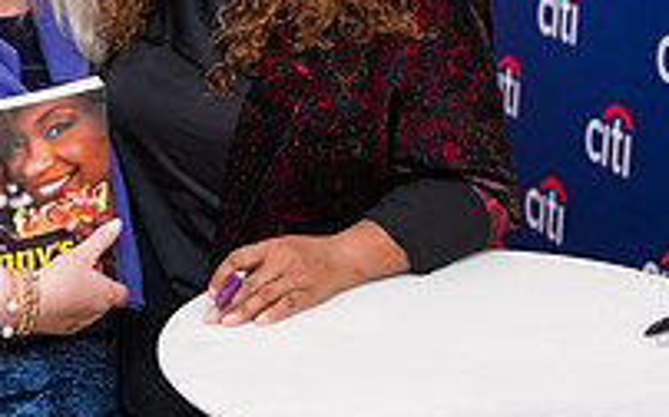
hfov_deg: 24.3
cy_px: -20
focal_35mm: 85
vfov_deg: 15.0
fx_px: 1549
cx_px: 414
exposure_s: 1/200
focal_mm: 29
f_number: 3.2
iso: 400
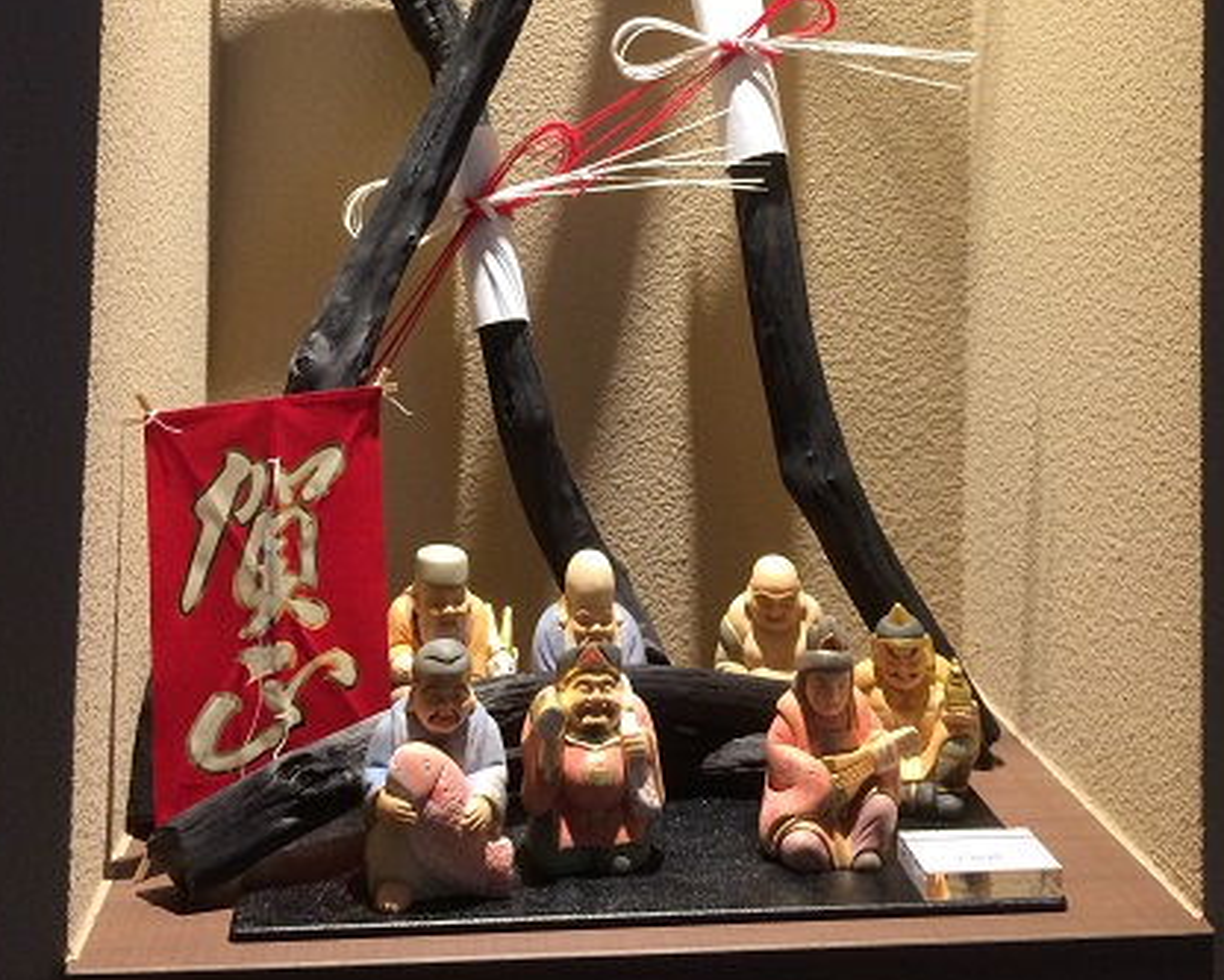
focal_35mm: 46
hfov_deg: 40.3
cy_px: 122
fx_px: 1667
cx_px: 680
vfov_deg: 31.4
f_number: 2.2
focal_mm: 4.12
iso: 64
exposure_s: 1/30
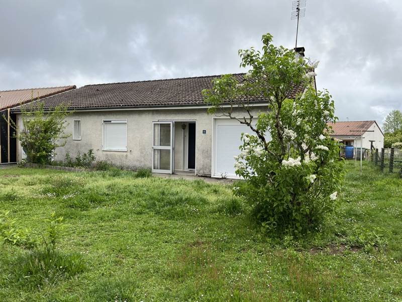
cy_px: 151
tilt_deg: -2.1
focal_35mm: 26
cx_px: 201
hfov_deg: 67.3
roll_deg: -0.5
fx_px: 302
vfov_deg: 53.1
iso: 50
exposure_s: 1/1776
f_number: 1.6
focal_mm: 5.1
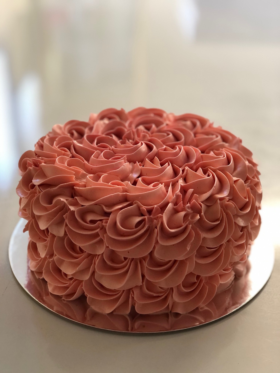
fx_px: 615
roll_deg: +0.0
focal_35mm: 57
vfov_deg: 33.8
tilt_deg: -30.7
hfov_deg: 25.7
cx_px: 140
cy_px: 186
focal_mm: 6.6
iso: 250
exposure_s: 1/33
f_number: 2.8
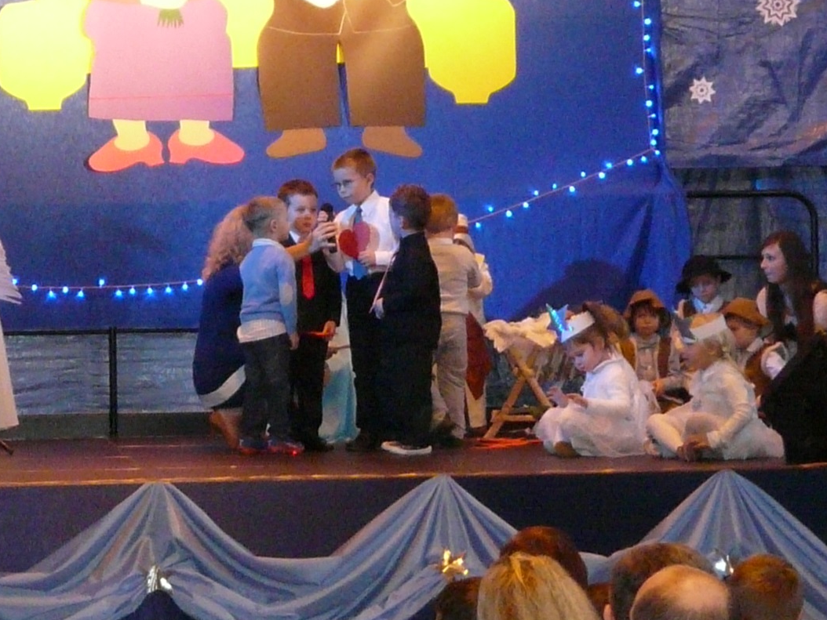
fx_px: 3250
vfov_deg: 10.9
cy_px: 285
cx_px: 141
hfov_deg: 14.4
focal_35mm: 136
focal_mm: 7.2
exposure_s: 1/40
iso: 400
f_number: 3.2
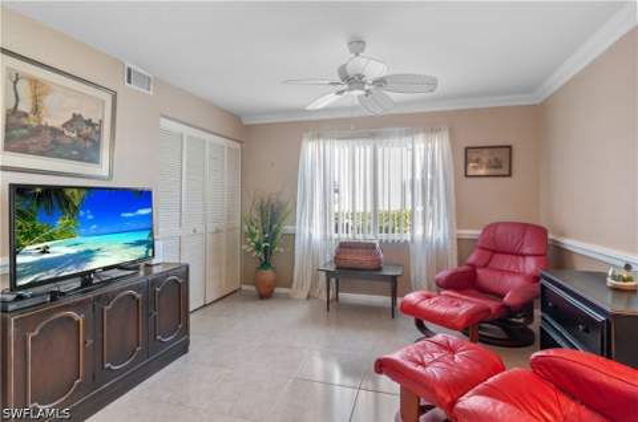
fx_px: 318
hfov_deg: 90.1
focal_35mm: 18
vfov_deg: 67.2
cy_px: 211
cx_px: 319
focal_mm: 12
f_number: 8
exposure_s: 1/1.25
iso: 200
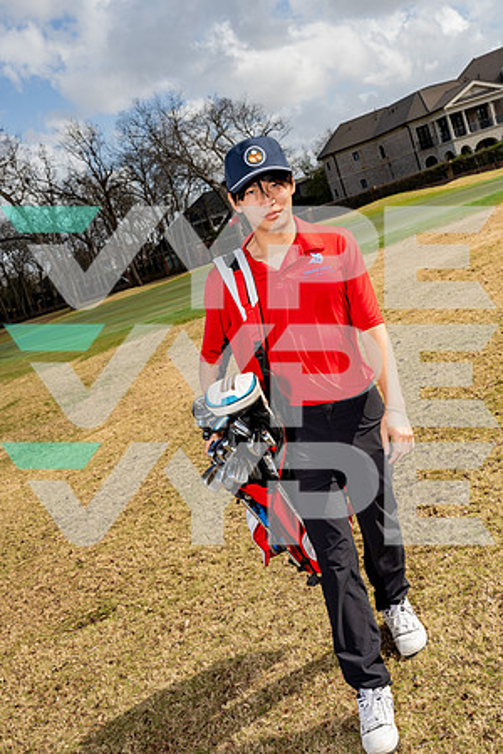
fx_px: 859
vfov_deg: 47.4
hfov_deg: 32.6
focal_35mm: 41
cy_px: 377
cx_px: 252
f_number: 8
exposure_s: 1/250
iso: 100
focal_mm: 41
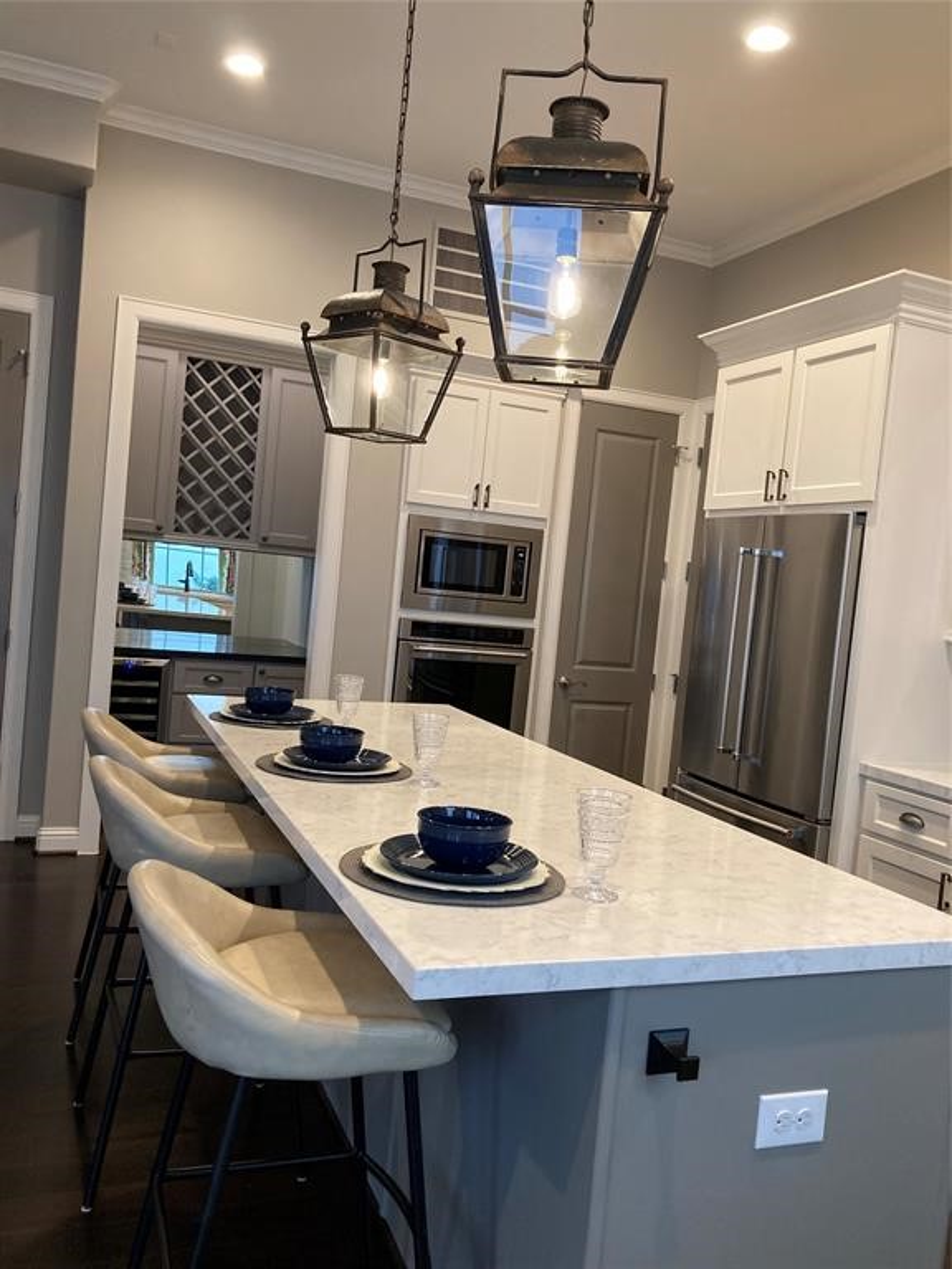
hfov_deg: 49.7
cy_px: 634
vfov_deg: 63.4
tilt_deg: -2.1
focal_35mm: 28
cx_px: 476
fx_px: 1027
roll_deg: -5.3
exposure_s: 1/60
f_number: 1.8
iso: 160
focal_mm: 3.99
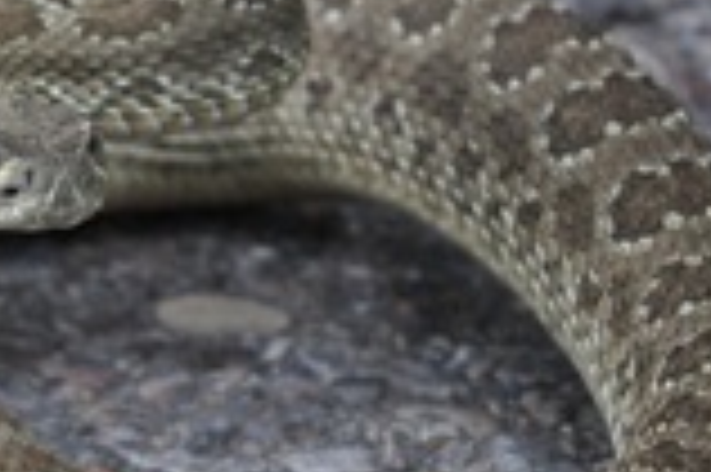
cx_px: 104
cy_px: 247
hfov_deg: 2.4
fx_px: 16750
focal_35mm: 849
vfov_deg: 1.6
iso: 1100
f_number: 5.6
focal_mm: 200
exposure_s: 1/500
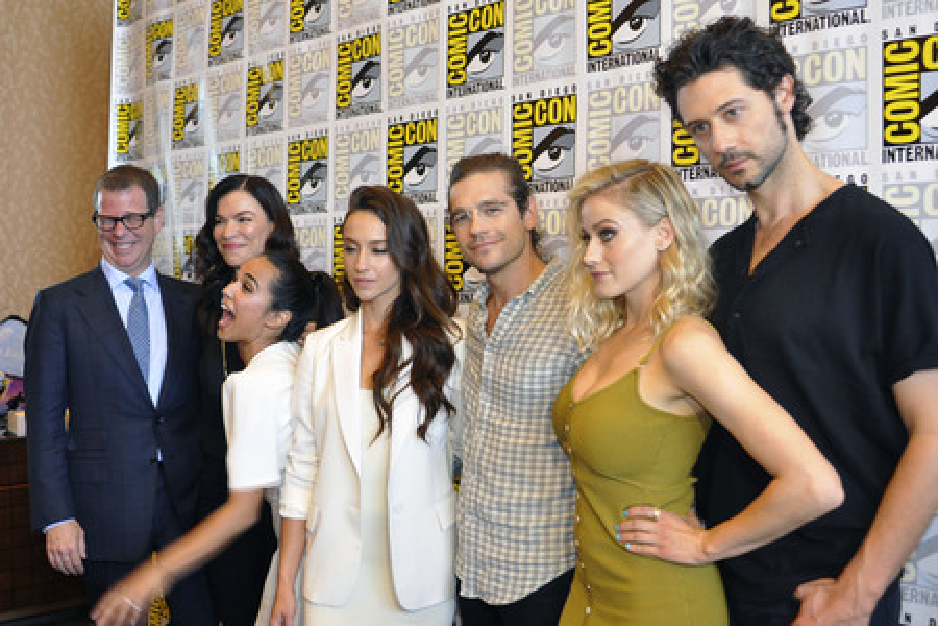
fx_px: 938
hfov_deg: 53.1
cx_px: 469
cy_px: 313
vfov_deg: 36.9
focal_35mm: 36
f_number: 4.5
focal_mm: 24
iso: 1000
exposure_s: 1/80
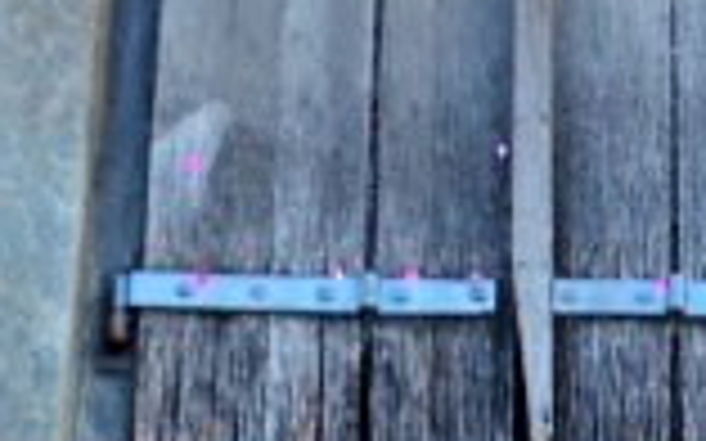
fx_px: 4789
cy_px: -328
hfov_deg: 8.3
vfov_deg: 5.2
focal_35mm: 249
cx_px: -301
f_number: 6.3
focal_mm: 32
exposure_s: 1/15
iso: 400
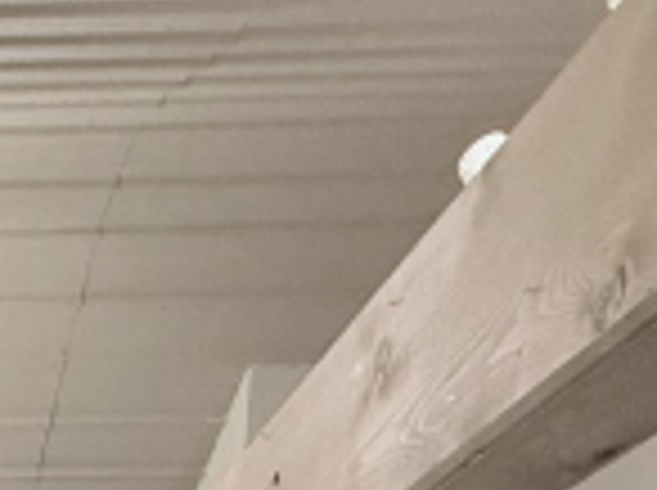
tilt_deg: -4.3
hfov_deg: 24.3
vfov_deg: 16.0
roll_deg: -1.8
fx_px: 1213
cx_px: -304
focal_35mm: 64
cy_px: 1061
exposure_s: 1/60
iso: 250
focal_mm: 2.22
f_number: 2.2
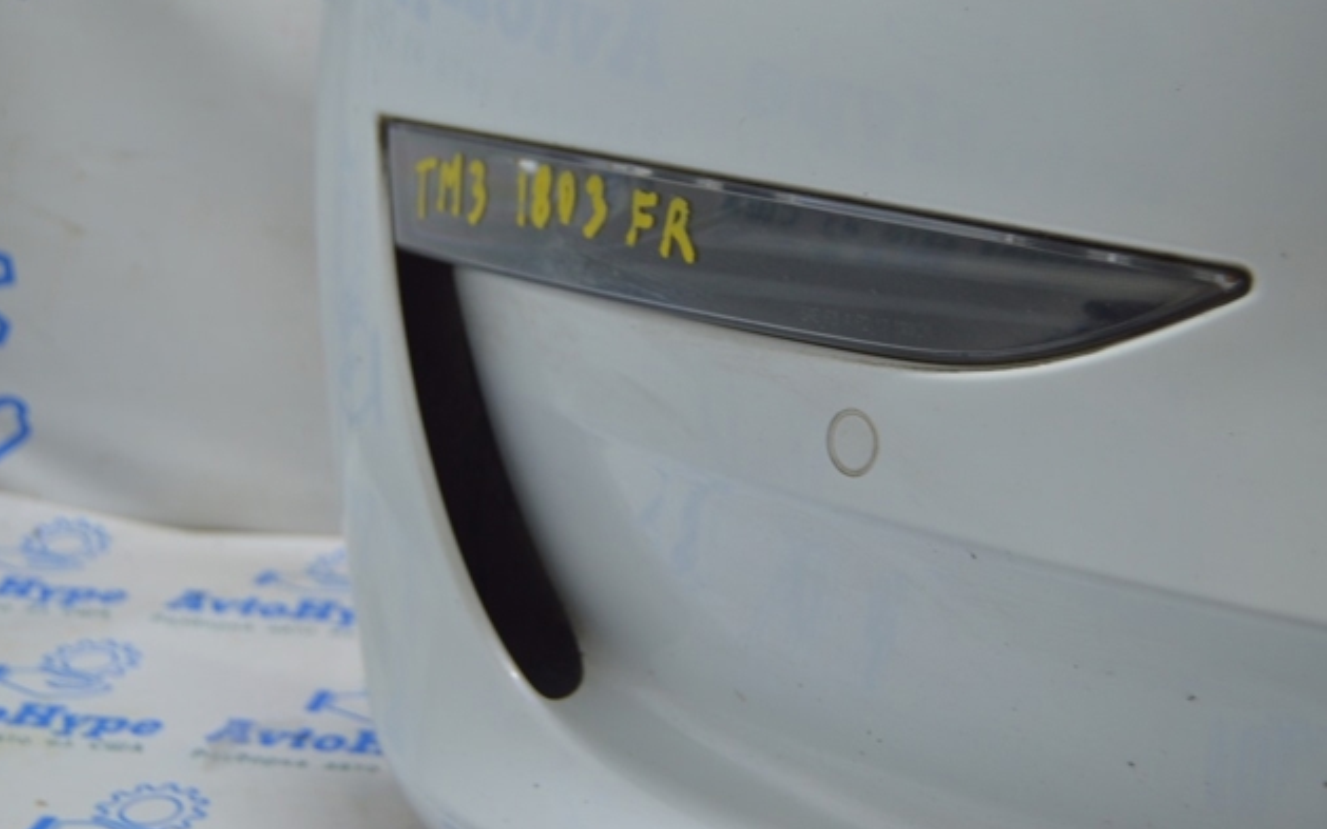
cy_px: 400
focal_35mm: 59
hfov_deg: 34.5
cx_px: 662
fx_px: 2134
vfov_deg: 22.0
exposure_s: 1/20
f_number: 5.6
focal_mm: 38
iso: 400
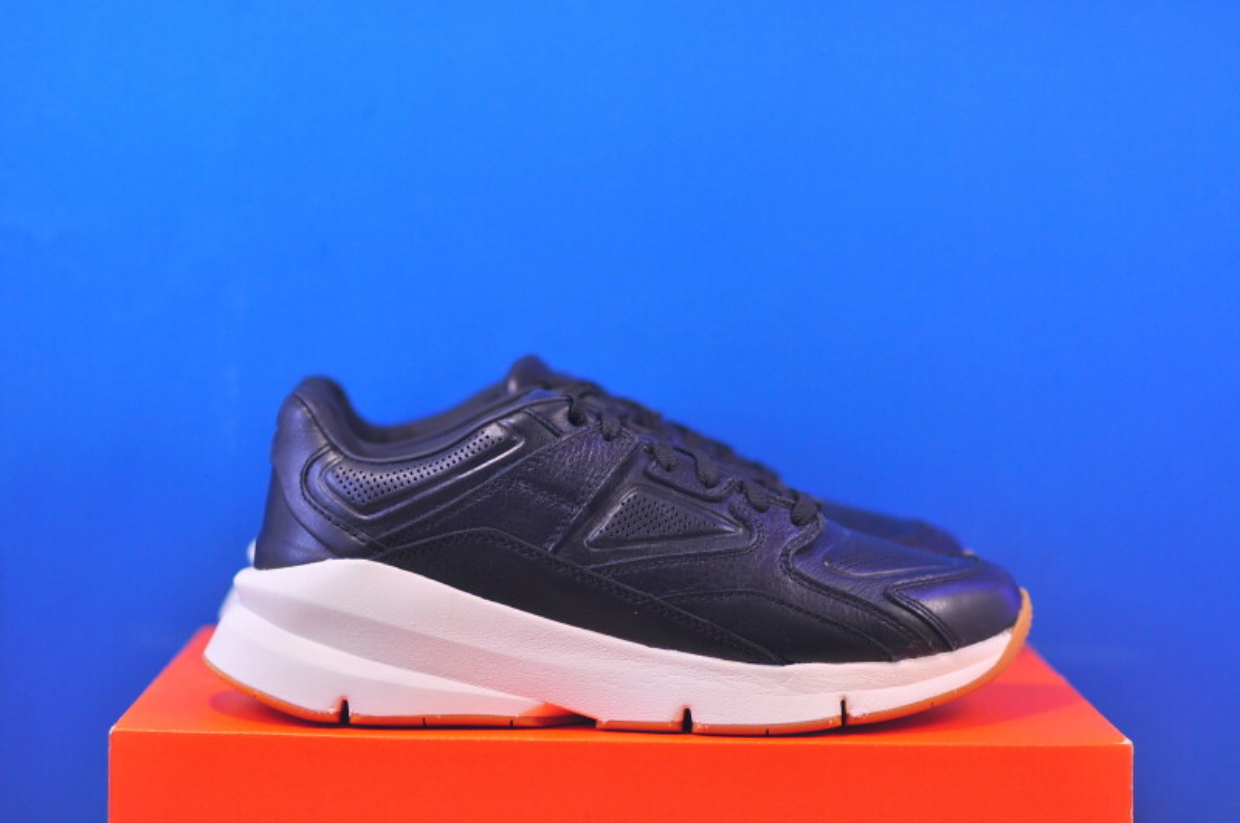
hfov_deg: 27.0
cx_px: 620
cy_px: 412
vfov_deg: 18.1
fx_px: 2580
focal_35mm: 75
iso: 250
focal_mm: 50
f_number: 2.2
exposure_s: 1/320
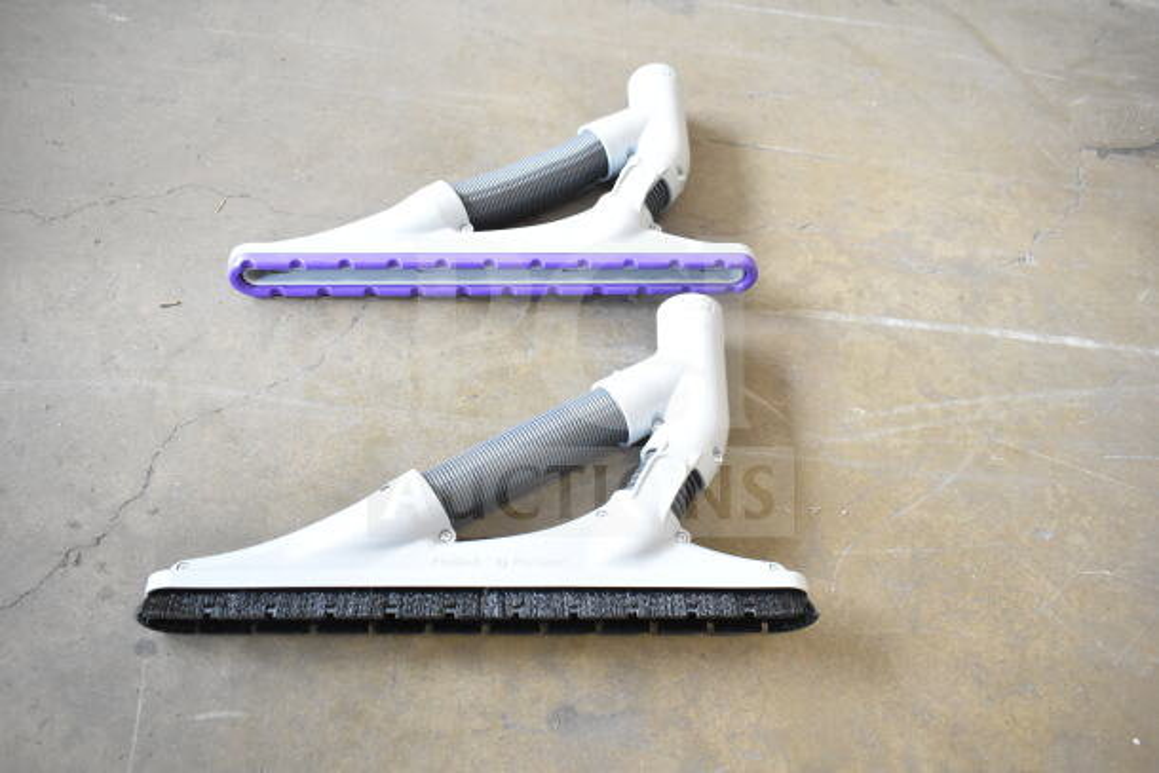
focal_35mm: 27
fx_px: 869
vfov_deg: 48.0
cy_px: 386
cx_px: 580
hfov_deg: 67.4
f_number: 4.5
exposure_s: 1/80
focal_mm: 18
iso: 1600
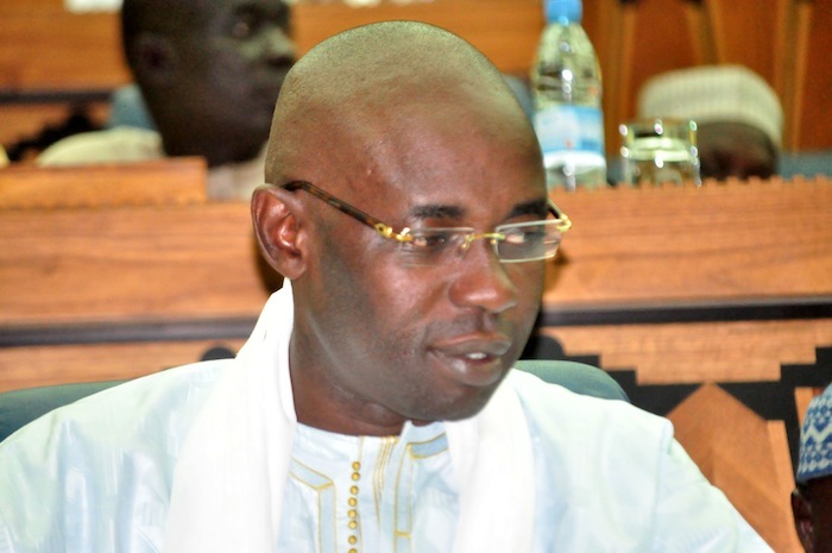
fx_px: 5713
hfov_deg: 8.3
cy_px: 276
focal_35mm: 248
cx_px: 416
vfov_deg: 5.5
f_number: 5.6
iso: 3200
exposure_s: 1/60
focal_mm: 165
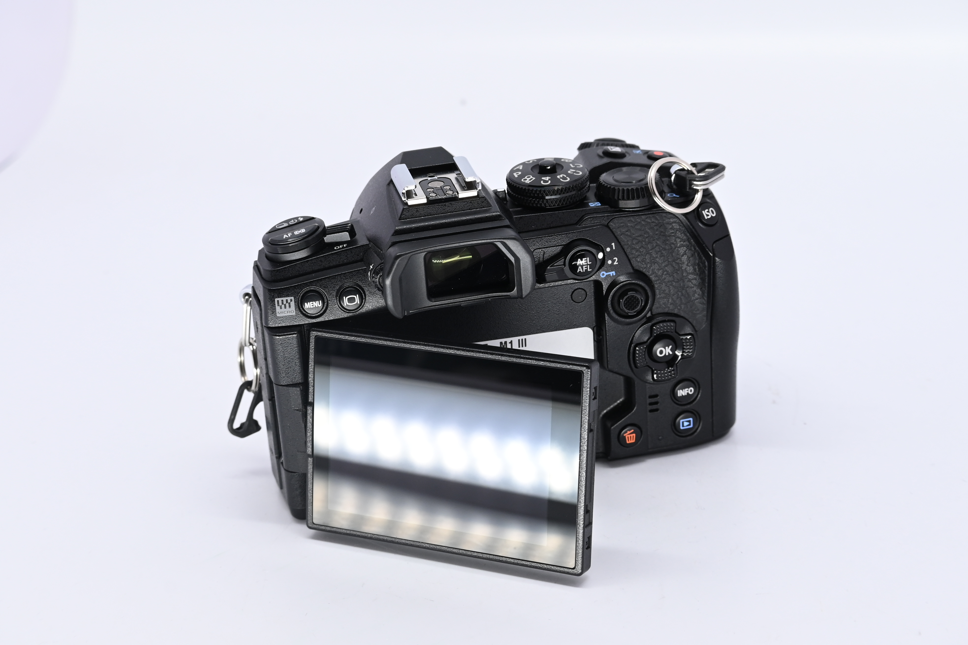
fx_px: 2017
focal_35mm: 75
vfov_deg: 18.2
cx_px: 484
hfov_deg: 27.0
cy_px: 322
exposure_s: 1/160
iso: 500
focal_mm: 50
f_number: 9
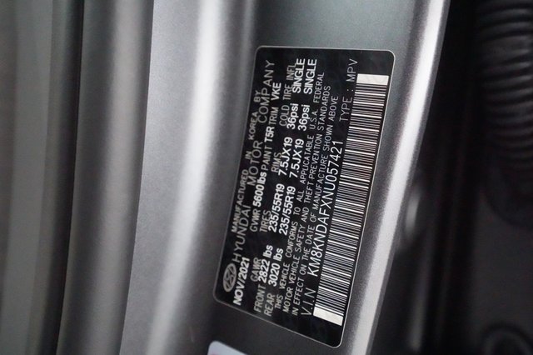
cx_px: 266
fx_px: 414
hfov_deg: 65.5
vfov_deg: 46.4
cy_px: 178
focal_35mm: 28
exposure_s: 1/200
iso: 64000
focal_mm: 28
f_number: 5
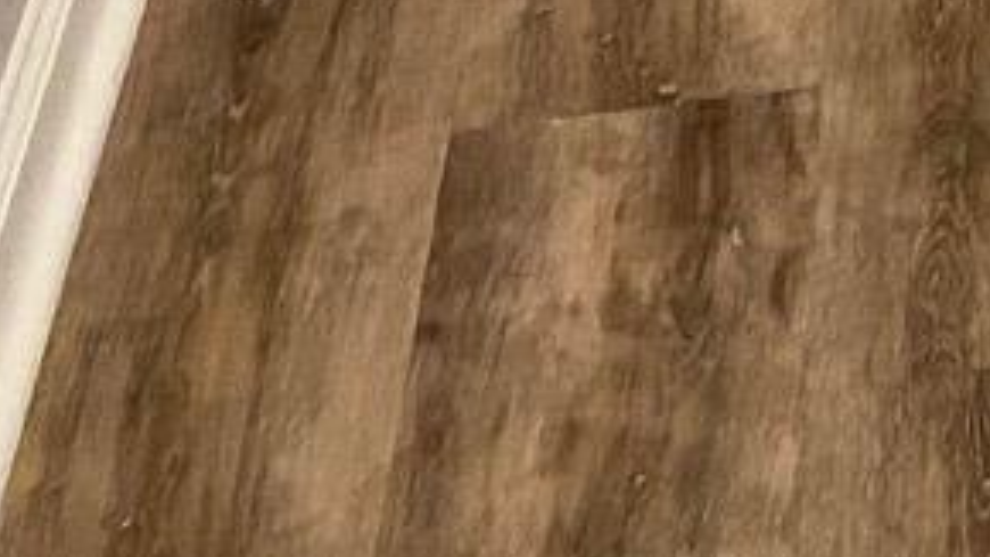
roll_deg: -2.2
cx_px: 3322
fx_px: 5170
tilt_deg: -9.1
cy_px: -1702
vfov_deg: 5.4
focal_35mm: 197
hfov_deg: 8.4
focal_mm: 4.25
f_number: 1.8
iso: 250
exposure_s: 1/60
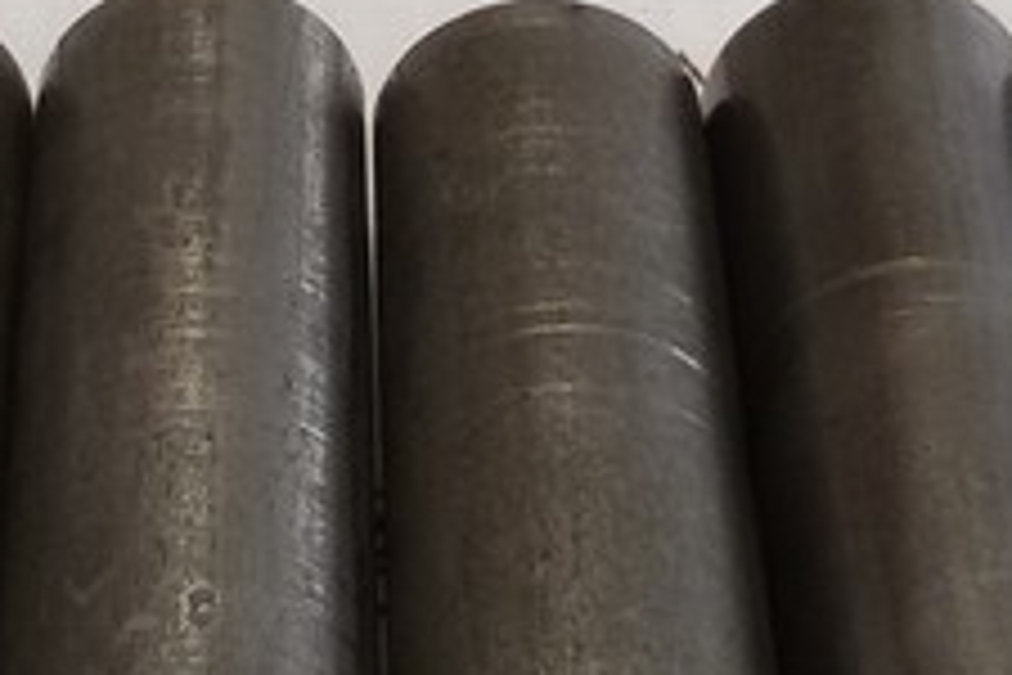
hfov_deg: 14.3
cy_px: -176
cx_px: 301
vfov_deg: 9.4
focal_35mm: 143
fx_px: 4020
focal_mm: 2.93
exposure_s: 1/100
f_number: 2.4
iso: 40
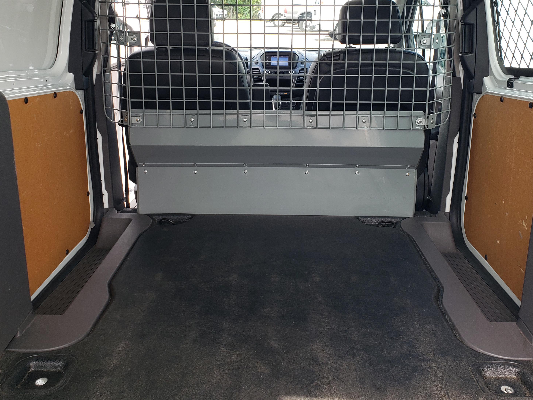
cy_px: 124
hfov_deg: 51.3
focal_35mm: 36
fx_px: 554
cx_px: 277
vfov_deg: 39.1
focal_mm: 4.3
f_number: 2.4
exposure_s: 1/120
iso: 50
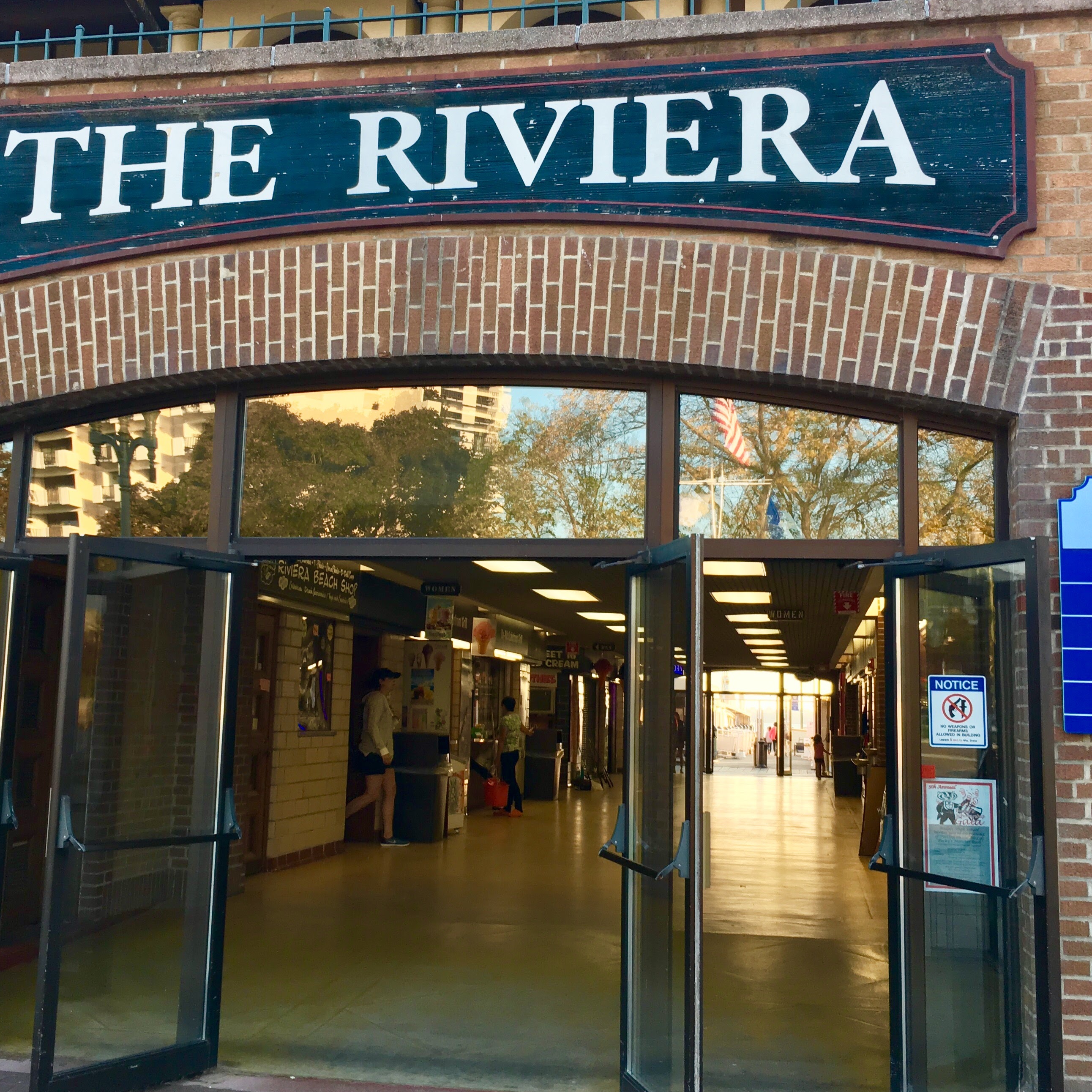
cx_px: 497
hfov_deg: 41.8
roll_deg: -1.3
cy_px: 509
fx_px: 1428
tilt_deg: +9.7
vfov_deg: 41.8
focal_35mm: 40
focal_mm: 4.15
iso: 40
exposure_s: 1/120
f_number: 2.2
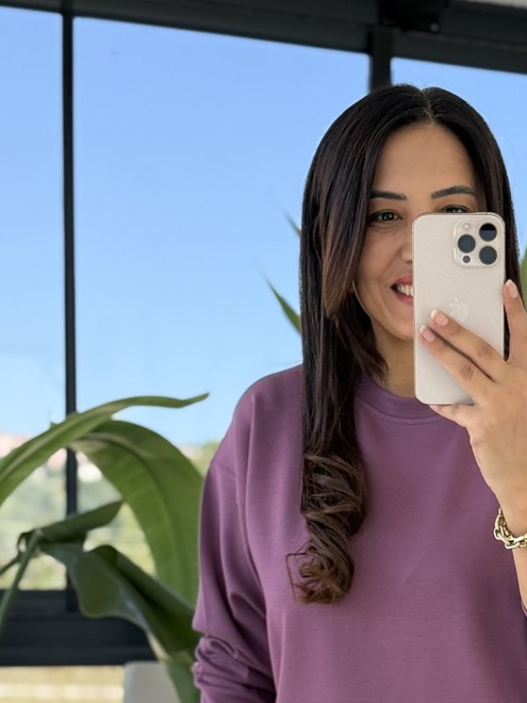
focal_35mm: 97
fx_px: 1969
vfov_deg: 19.8
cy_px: 643
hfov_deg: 15.0
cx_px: 493
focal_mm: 6.76
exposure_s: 1/641
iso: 80
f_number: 1.78
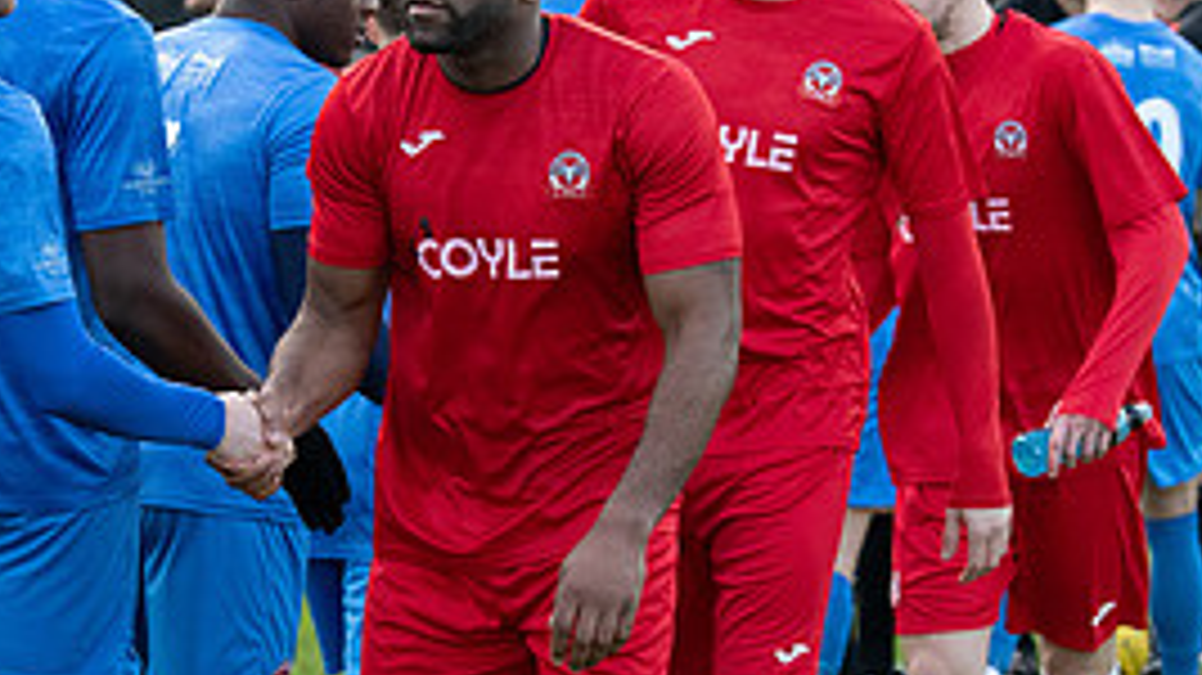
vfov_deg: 5.3
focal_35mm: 227
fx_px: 7233
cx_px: 350
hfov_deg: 9.5
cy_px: 687
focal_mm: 82
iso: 2000
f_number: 4
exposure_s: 1/800
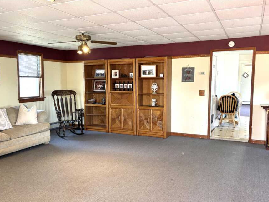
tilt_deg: -5.1
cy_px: 101
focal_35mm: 31
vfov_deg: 45.4
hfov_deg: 58.4
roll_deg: -0.2
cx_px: 133
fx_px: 241
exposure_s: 1/60
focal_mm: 5.96
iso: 200
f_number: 1.6
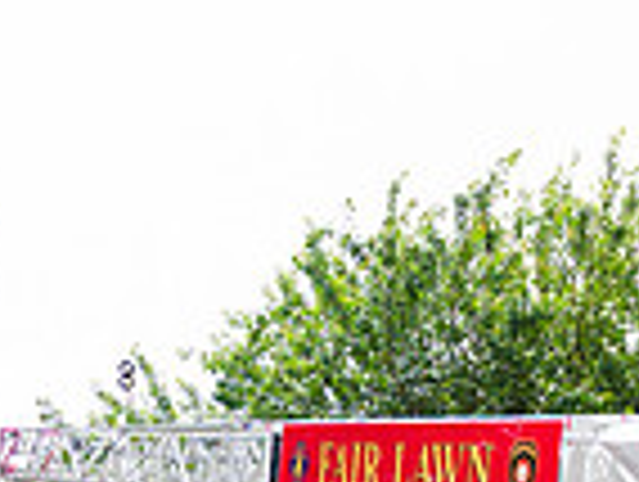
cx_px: 81
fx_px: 1738
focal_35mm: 94
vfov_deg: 15.0
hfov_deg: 20.5
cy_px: 635
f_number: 3.2
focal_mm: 24
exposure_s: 1/2000
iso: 200
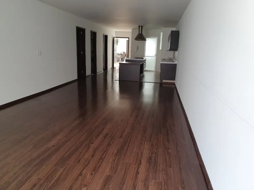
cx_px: 127
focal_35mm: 26
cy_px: 95
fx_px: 191
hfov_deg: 67.3
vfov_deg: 53.1
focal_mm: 4.32
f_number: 2.4
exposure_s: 1/120
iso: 200
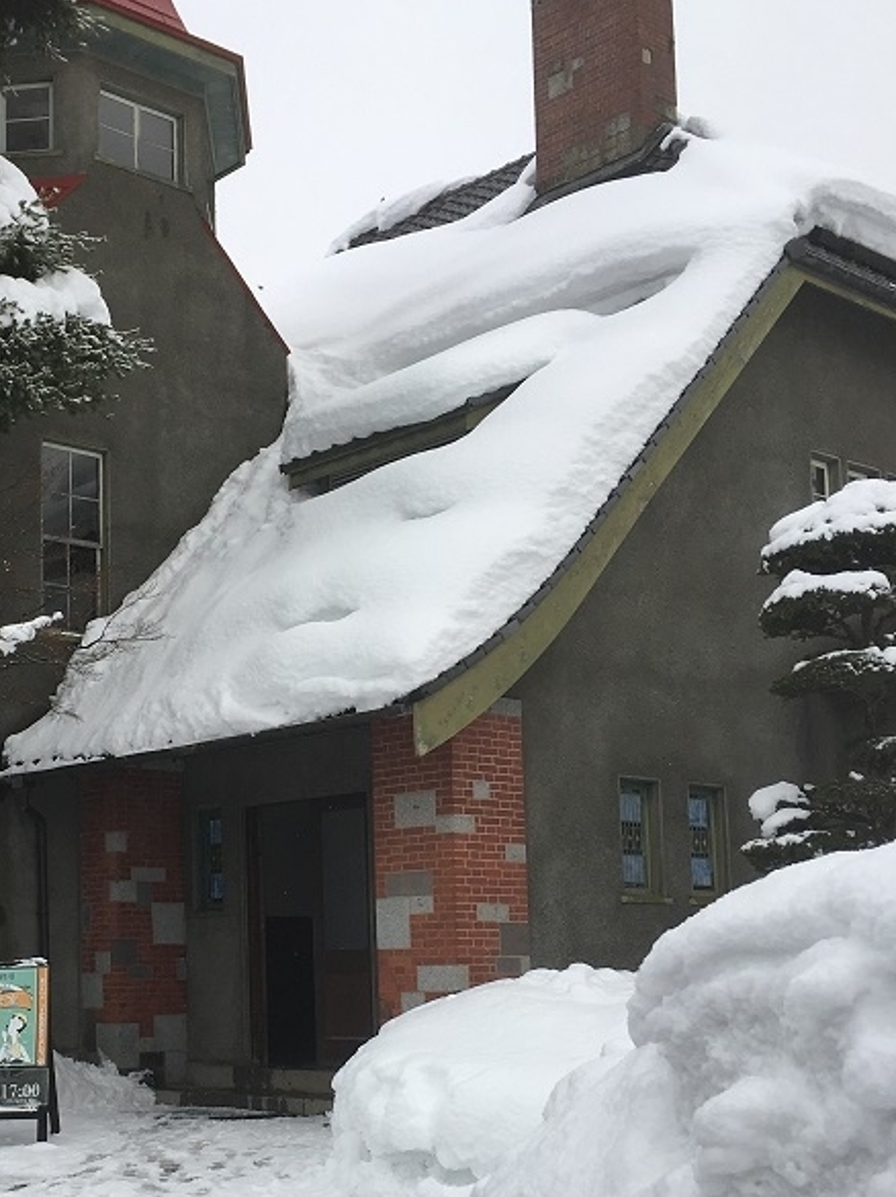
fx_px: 1727
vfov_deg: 37.8
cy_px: 804
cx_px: 127
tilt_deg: +6.8
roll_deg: +1.3
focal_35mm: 50
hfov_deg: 28.2
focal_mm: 4.15
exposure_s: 1/314
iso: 25
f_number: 2.2
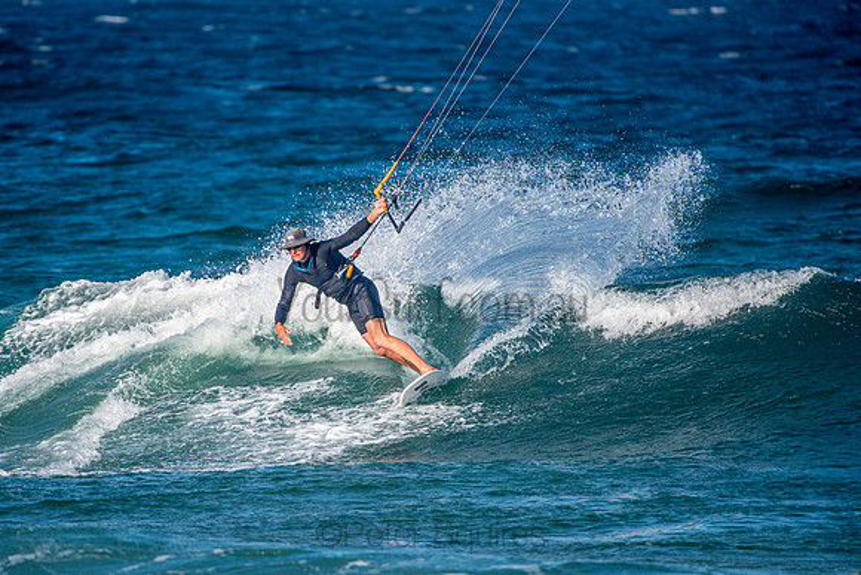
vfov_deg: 2.2
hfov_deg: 3.4
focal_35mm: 613
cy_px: 352
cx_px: 333
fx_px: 14656
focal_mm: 500
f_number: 5.6
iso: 90
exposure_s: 1/1600
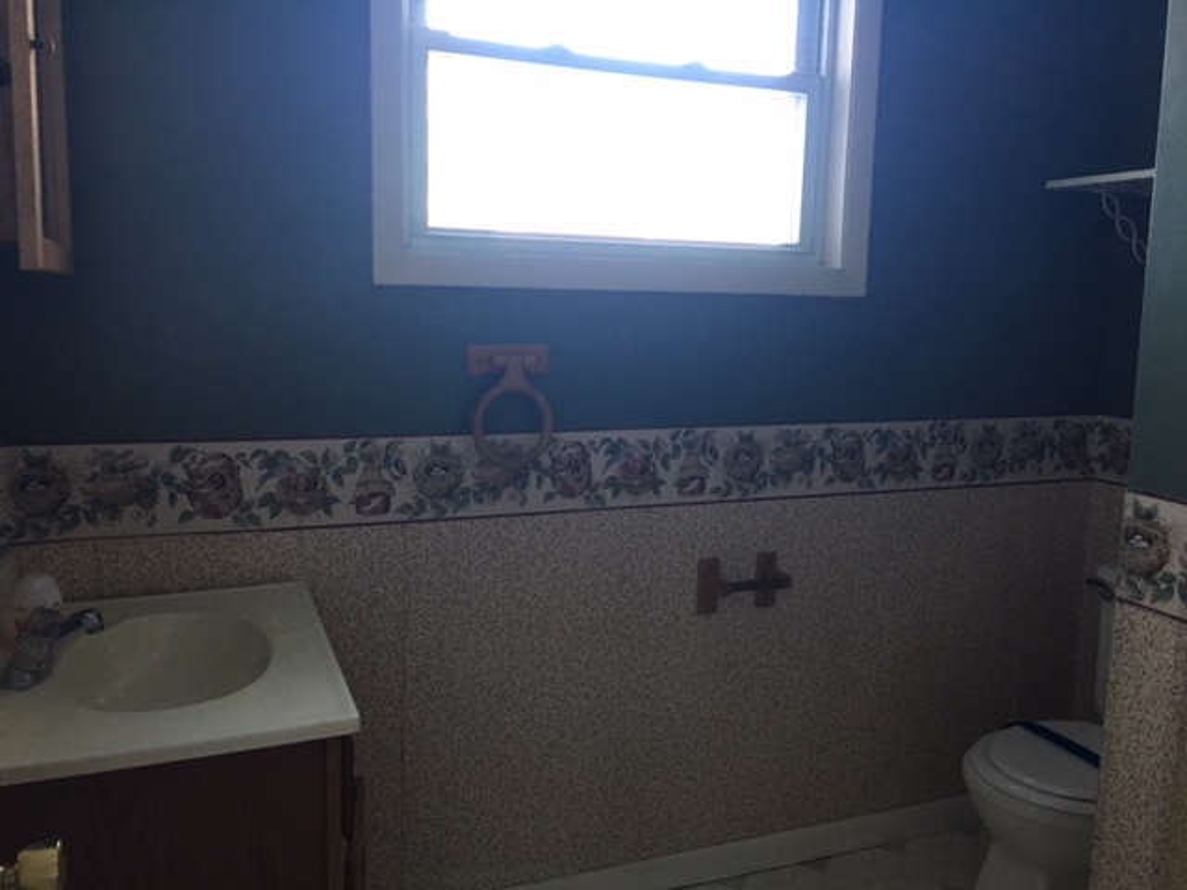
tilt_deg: -6.7
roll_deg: -1.6
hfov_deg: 61.7
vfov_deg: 48.2
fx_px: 994
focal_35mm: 29
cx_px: 594
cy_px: 445
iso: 50
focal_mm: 4.15
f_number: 2.2
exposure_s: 1/15
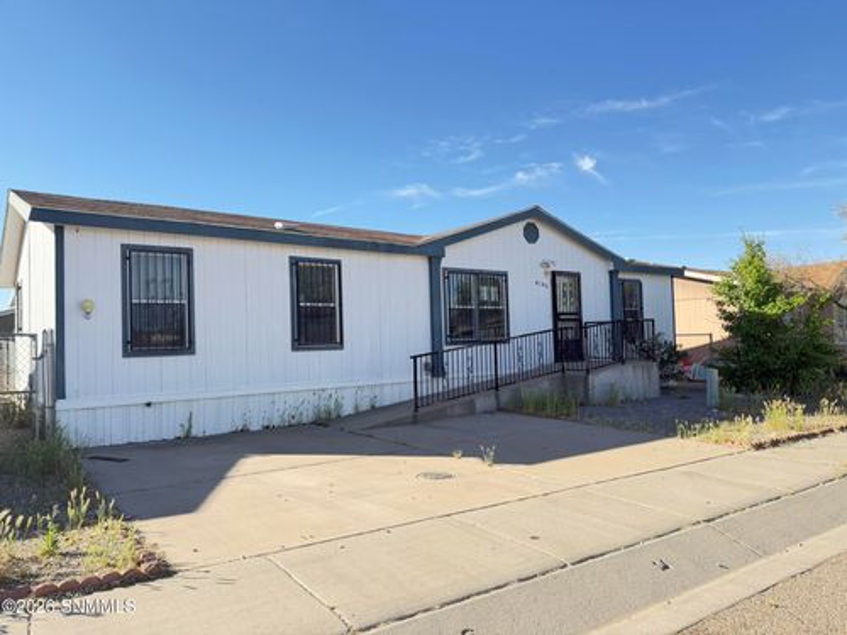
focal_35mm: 24
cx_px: 424
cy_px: 318
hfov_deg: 71.6
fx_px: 587
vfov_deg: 56.8
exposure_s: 1/1337
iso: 100
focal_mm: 6.76
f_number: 1.78
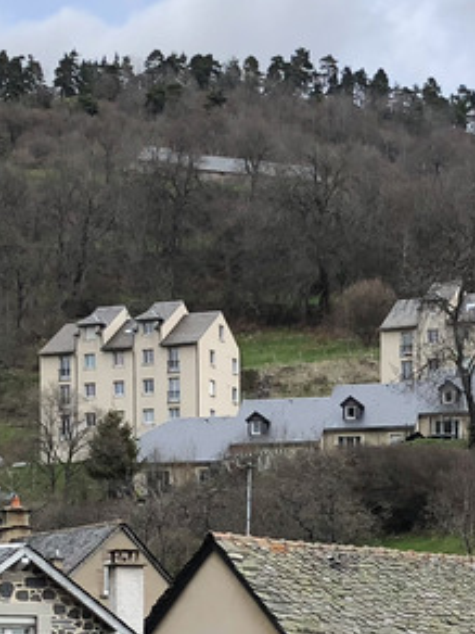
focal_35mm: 115
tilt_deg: +2.4
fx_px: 2104
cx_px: 310
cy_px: 680
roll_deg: +1.3
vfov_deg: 16.6
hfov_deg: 12.9
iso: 20
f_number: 1.8
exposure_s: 1/762
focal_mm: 4
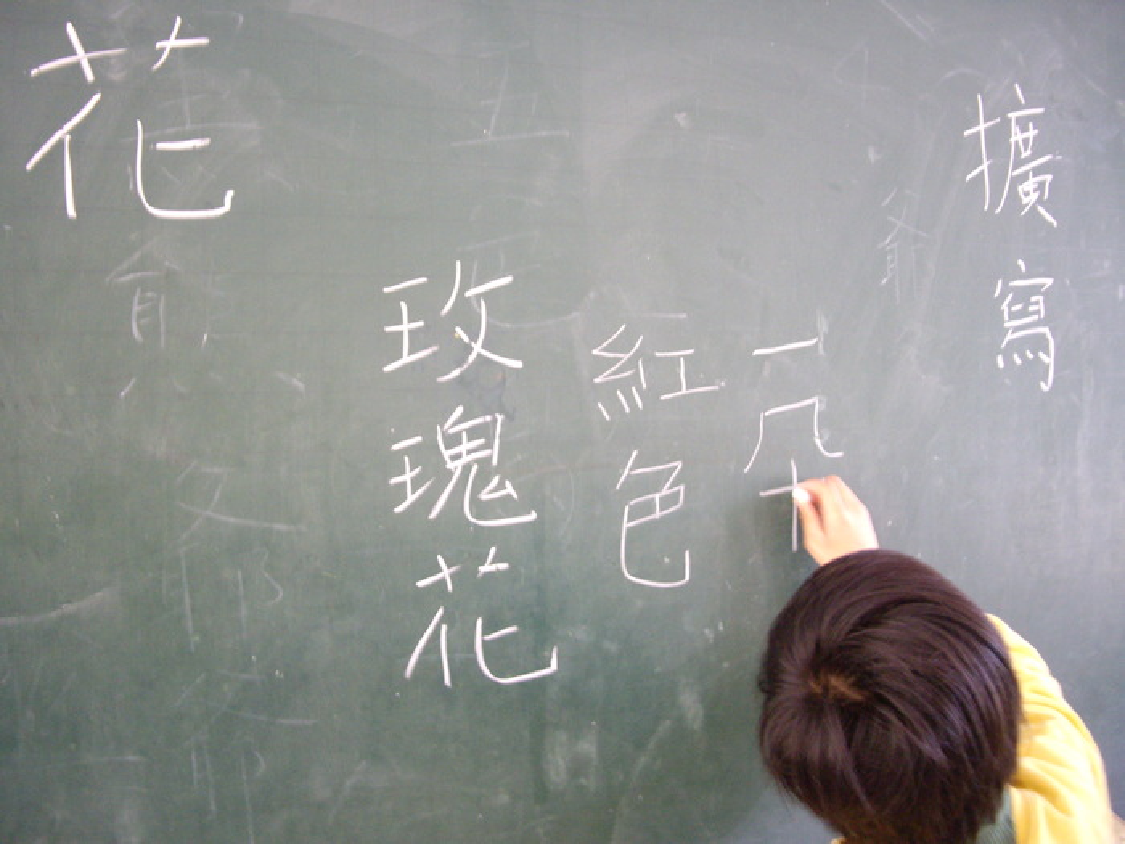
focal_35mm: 38
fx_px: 1235
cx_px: 562
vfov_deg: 37.7
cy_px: 422
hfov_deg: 49.0
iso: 400
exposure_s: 1/15
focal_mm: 7.9
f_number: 2.8
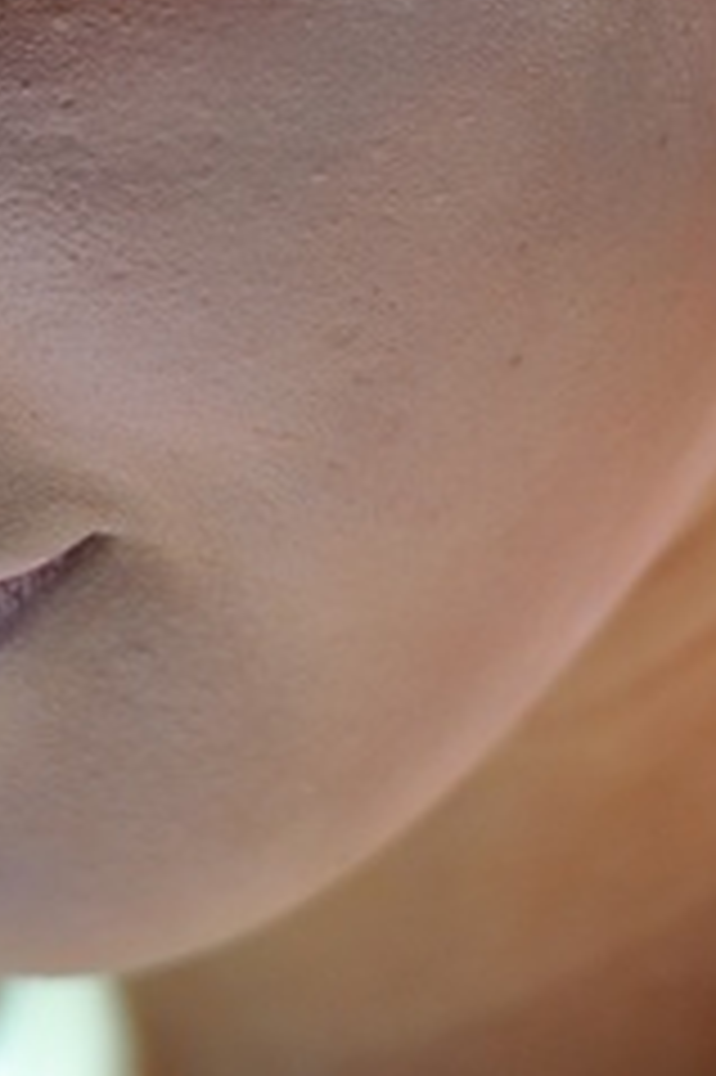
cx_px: -288
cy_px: -113
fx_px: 27115
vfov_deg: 2.3
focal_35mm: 908
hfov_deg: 1.5
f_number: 2.8
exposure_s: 1/125
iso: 250
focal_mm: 185
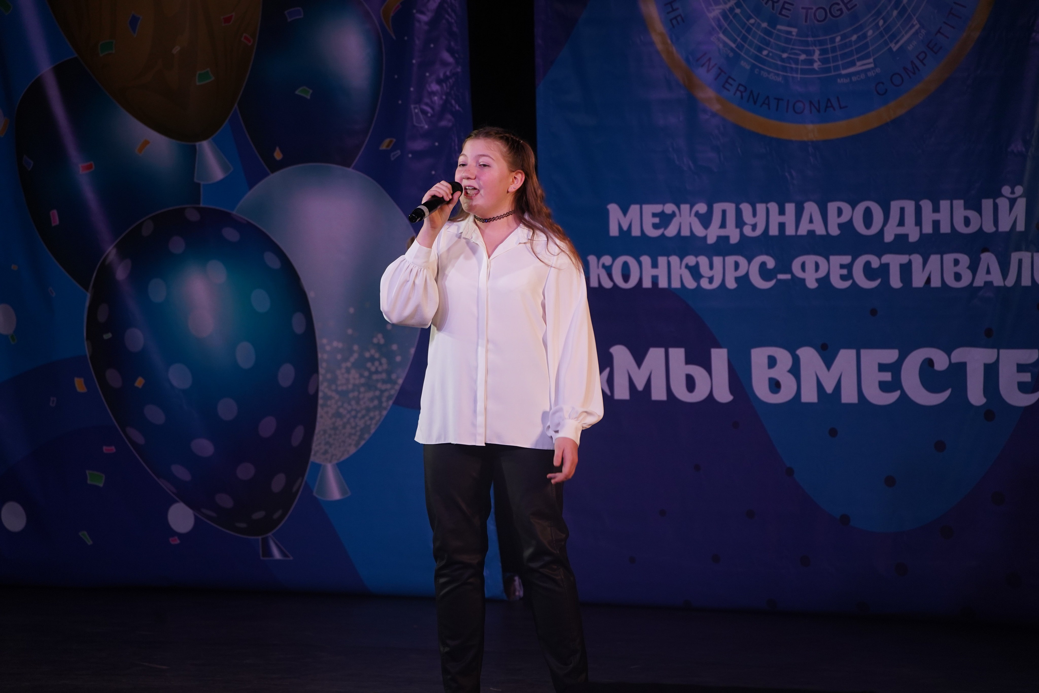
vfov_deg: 8.1
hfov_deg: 12.2
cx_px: 520
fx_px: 4877
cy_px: 346
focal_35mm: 169
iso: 1600
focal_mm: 169
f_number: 5.6
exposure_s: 1/250
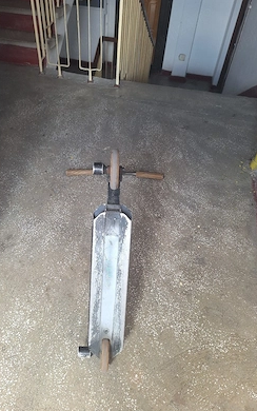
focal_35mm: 25
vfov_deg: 72.5
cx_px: 117
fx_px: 280
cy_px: 210
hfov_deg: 49.2
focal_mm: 5.54
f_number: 1.8
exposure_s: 1/50
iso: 100
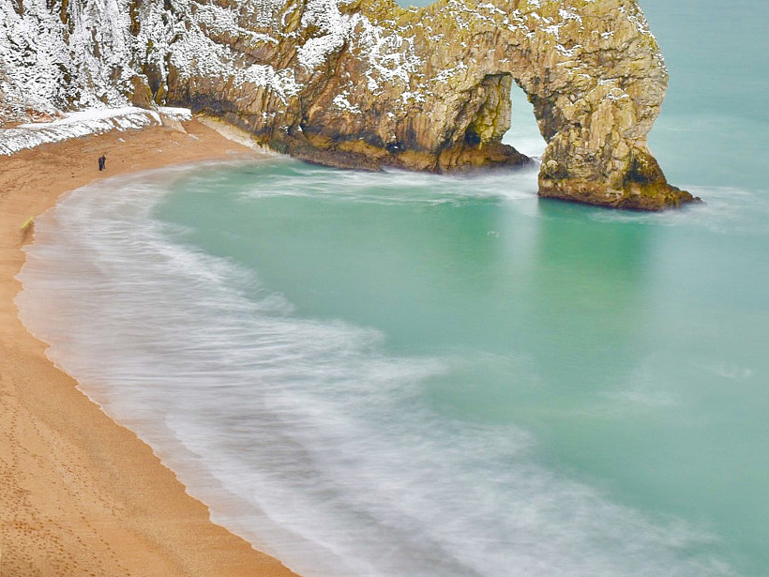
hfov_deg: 25.4
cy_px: 213
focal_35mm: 76
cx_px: 207
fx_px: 1687
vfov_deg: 19.4
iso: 100
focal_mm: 27
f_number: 8
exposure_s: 15
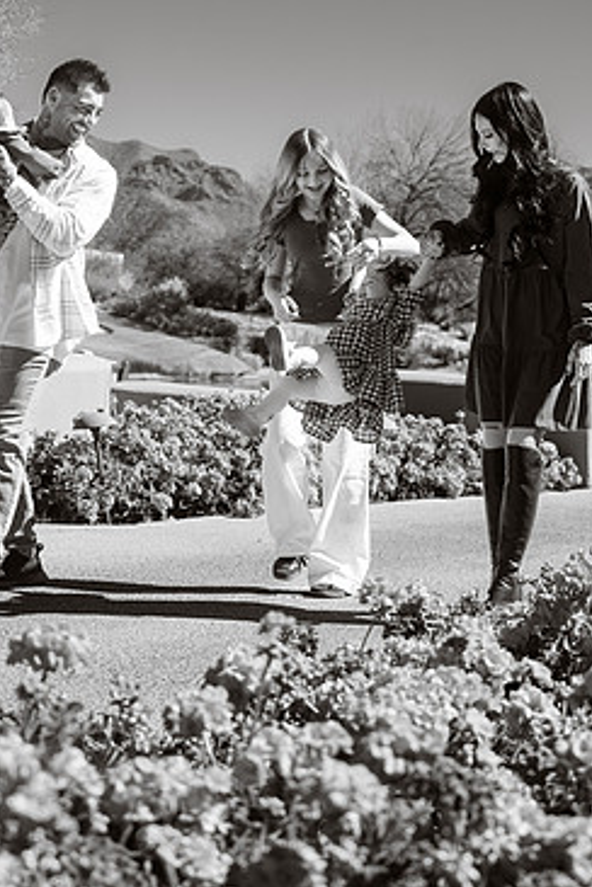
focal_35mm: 86
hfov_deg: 15.9
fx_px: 2121
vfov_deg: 23.6
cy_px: 407
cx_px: 284
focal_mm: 70
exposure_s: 1/400
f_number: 5.6
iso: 100
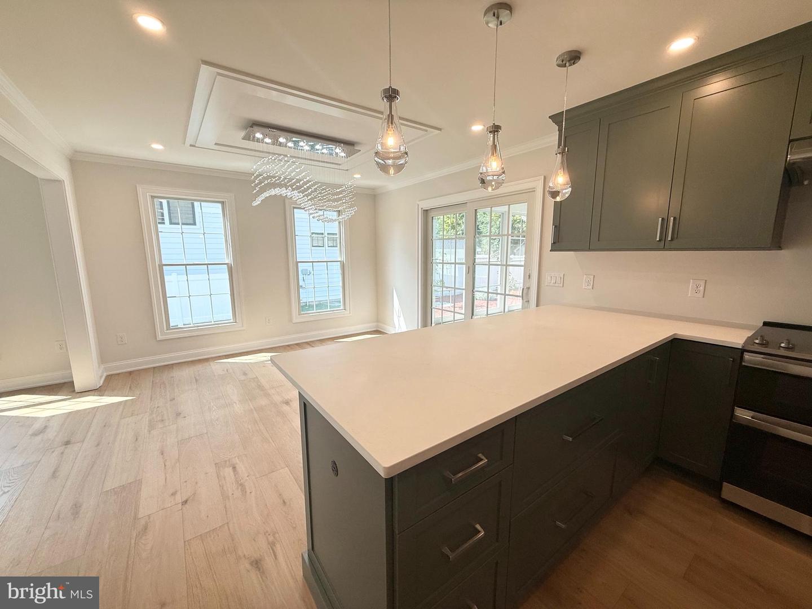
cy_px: 304
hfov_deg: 102.1
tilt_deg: -8.6
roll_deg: +0.4
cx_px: 406
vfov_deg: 85.7
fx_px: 328
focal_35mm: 14
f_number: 2.2
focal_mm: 2.22
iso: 50
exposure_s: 1/150
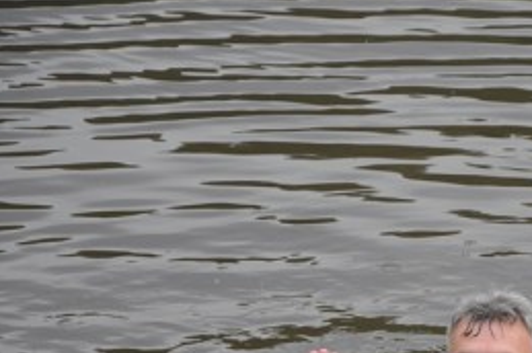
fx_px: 4309
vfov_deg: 4.7
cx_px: 458
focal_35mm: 292
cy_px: 320
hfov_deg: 7.1
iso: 900
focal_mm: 105
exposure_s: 1/125
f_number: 5.6
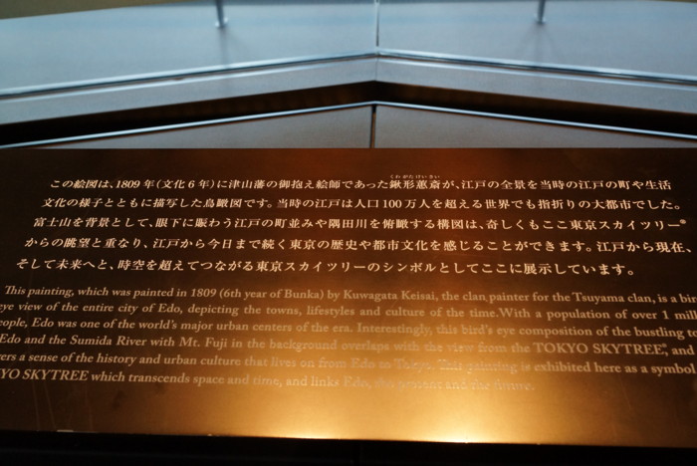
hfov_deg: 53.1
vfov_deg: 36.9
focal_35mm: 36
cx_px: 348
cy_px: 233
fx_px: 698
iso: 800
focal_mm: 24
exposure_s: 1/160
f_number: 4
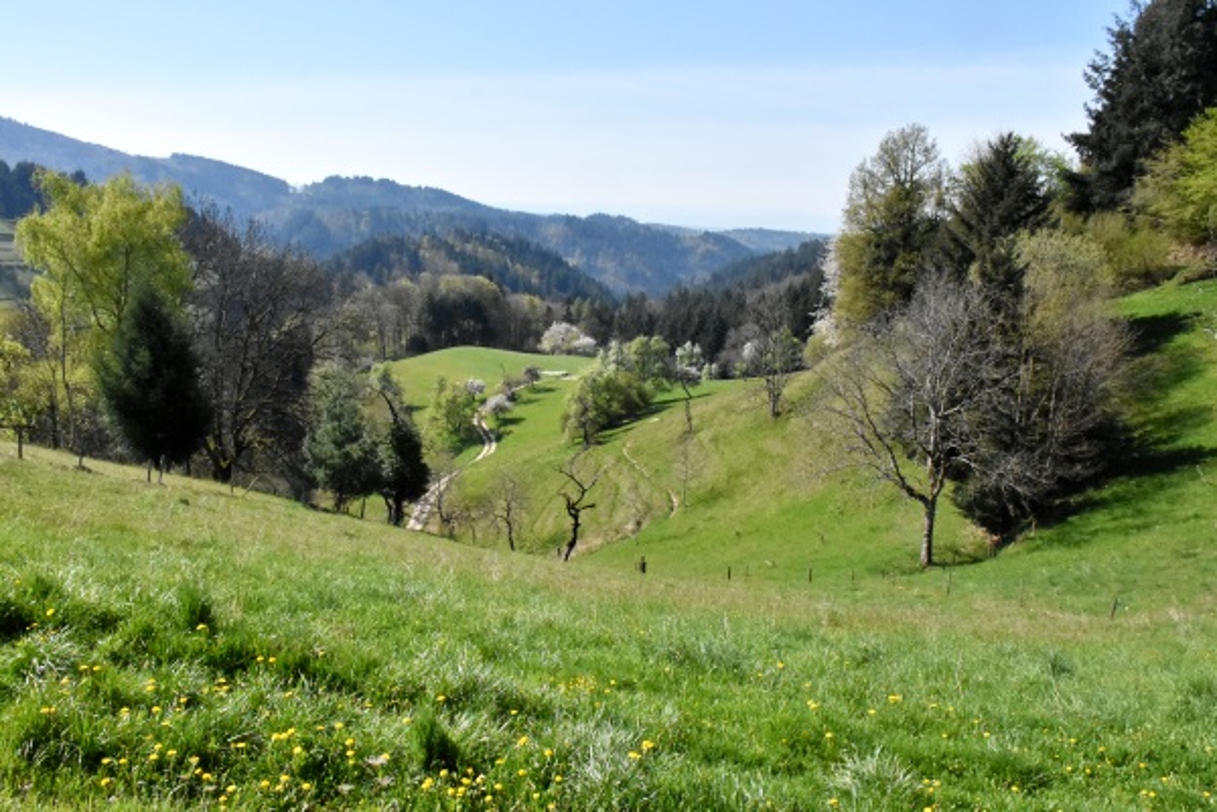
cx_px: 608
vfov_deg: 47.9
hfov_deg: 67.4
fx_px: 913
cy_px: 406
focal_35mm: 27
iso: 4000
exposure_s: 1/8000
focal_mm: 18
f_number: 11
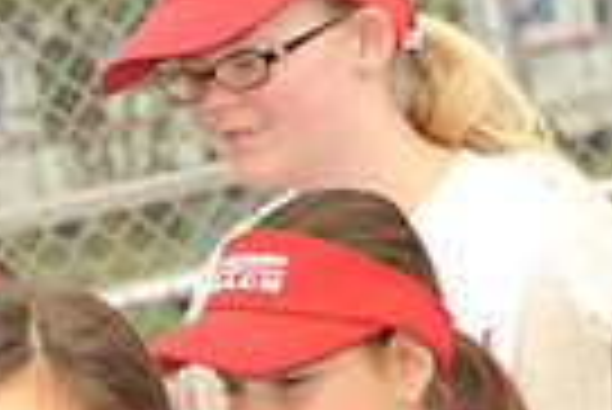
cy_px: 784
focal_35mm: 298
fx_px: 5071
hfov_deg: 6.9
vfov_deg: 4.6
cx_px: -27
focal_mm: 70
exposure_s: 1/250
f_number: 8
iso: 400
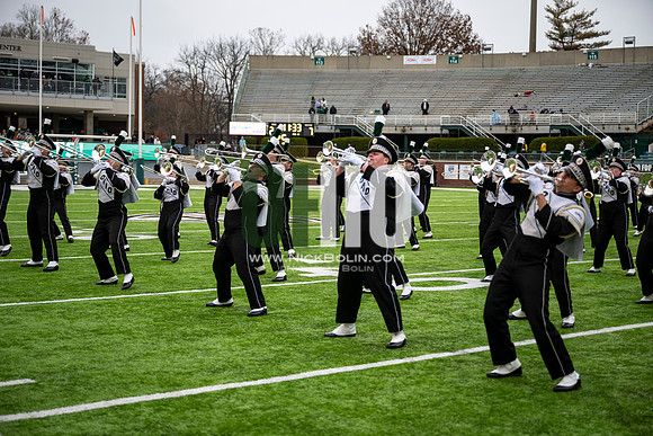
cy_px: 218
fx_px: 962
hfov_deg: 37.5
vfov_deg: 25.5
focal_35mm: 53
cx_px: 326
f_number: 2.8
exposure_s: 1/500
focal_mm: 53
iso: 100
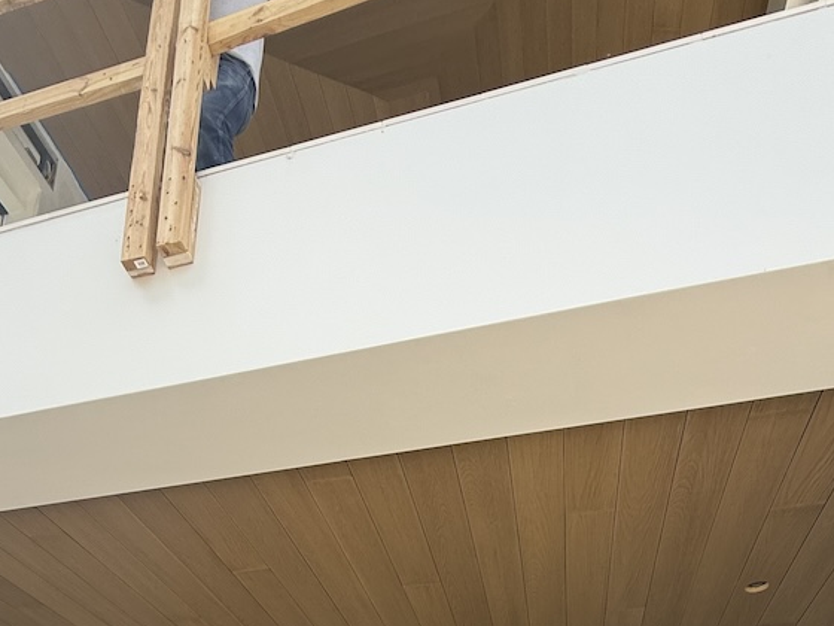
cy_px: 814
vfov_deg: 33.8
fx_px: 723
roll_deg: -1.0
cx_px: 372
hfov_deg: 59.8
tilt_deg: +13.9
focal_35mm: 30
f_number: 2.2
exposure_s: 1/468
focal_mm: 2.22
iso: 64
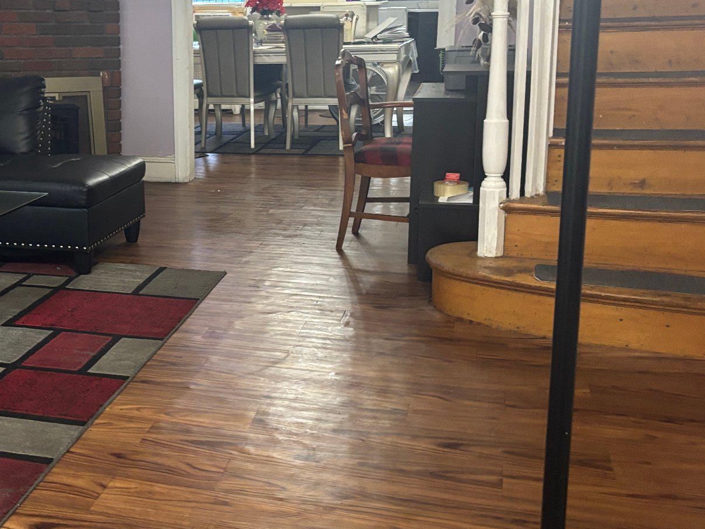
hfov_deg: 42.2
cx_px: 215
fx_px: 896
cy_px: 223
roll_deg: +1.3
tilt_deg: -13.4
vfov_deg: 32.8
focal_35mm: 44
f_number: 1.6
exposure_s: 1/40
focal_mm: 5.96
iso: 400
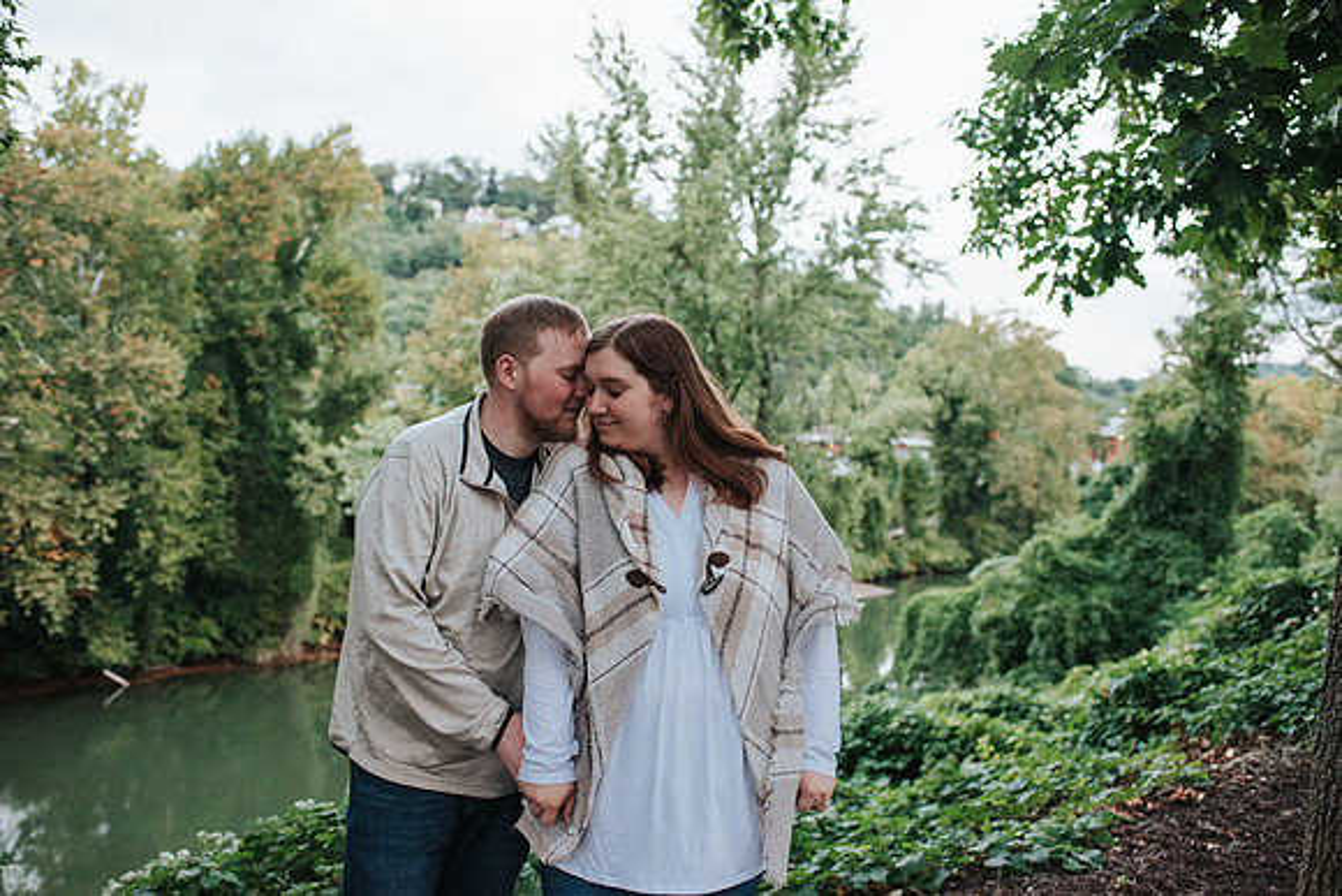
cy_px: 448
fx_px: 1305
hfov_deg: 54.4
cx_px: 671
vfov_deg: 37.9
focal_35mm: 35
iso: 1000
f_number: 3.2
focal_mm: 35
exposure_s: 1/500
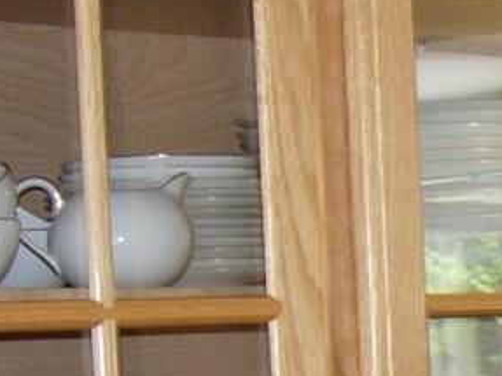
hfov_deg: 9.0
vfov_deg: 6.8
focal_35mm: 212
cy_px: 707
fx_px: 3073
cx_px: 859
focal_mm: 7.8
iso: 79
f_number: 2.8
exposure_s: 1/32
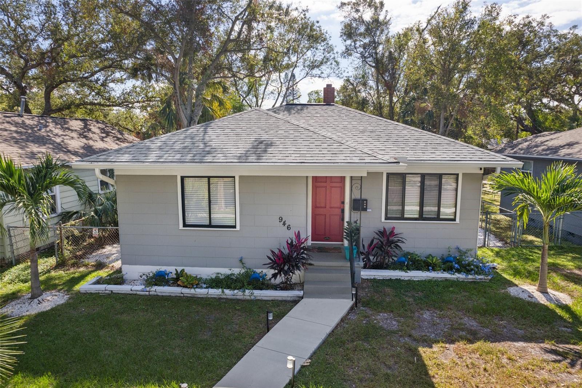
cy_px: 194
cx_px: 291
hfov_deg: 78.6
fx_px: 355
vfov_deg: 57.2
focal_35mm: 22
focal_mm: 8.4
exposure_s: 1/800
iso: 100
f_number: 2.8
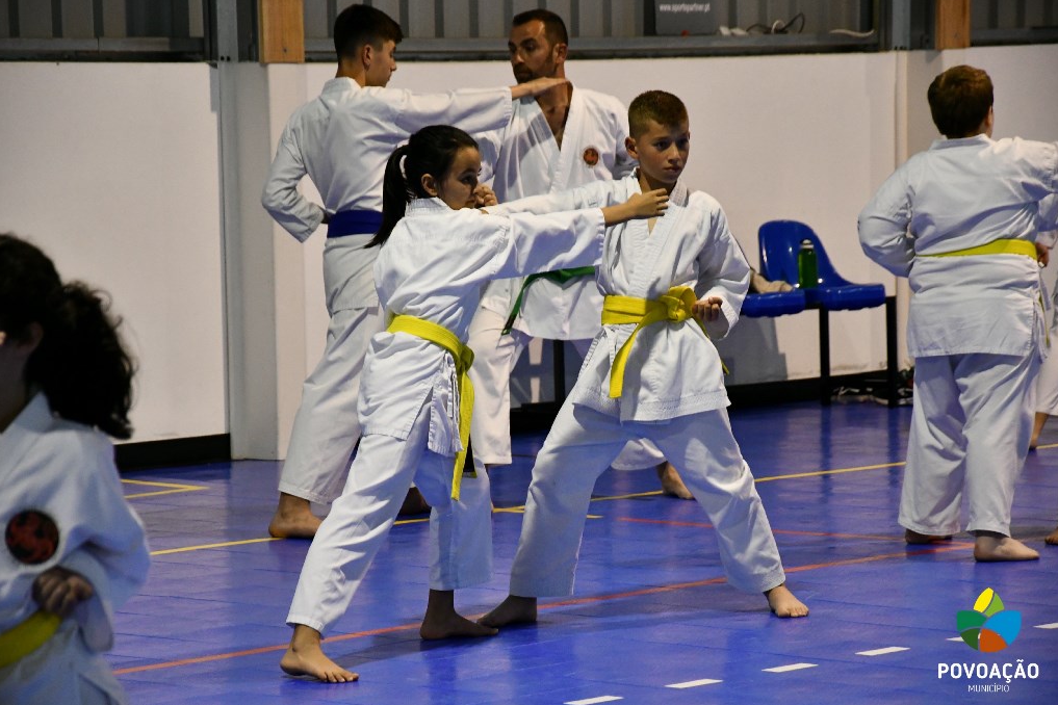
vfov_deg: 8.7
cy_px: 351
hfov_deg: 13.0
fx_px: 4643
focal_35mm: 158
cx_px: 528
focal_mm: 105
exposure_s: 1/100
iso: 3200
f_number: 5.6
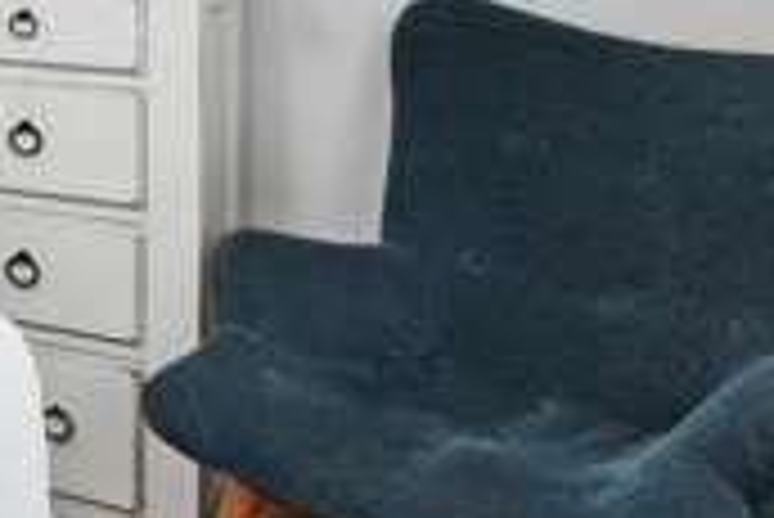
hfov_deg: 19.8
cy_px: -149
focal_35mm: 67
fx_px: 1442
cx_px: -698
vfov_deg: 18.9
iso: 400
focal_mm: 10
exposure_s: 1/40
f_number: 9
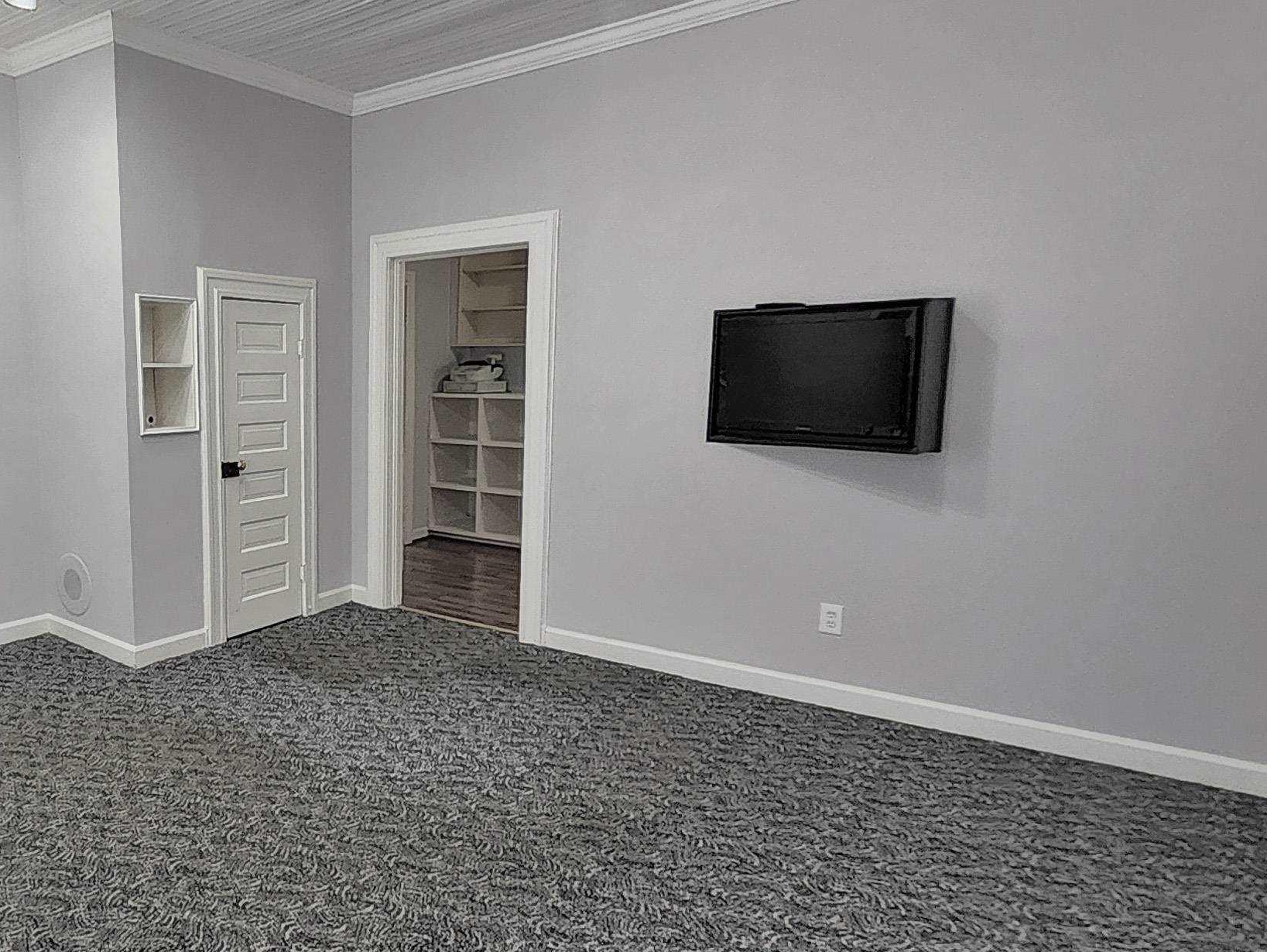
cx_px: 247
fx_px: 842
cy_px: 483
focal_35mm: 23
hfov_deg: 66.8
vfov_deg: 58.9
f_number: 2.2
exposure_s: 1/50
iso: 125
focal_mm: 1.13
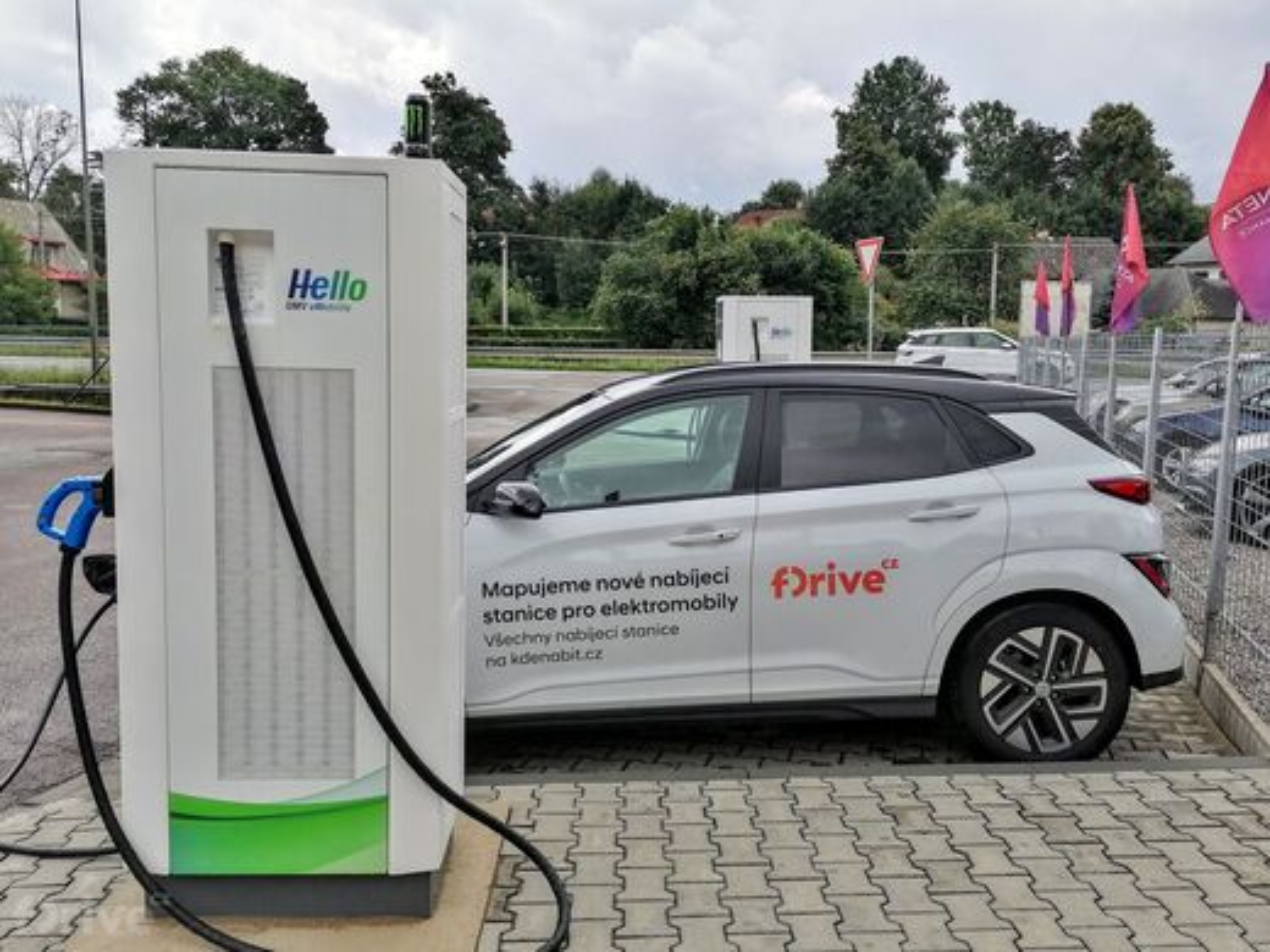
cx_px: 635
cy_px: 476
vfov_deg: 42.9
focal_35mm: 33
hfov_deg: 55.4
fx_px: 1211
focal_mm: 5.3
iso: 50
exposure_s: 1/1348
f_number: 1.8
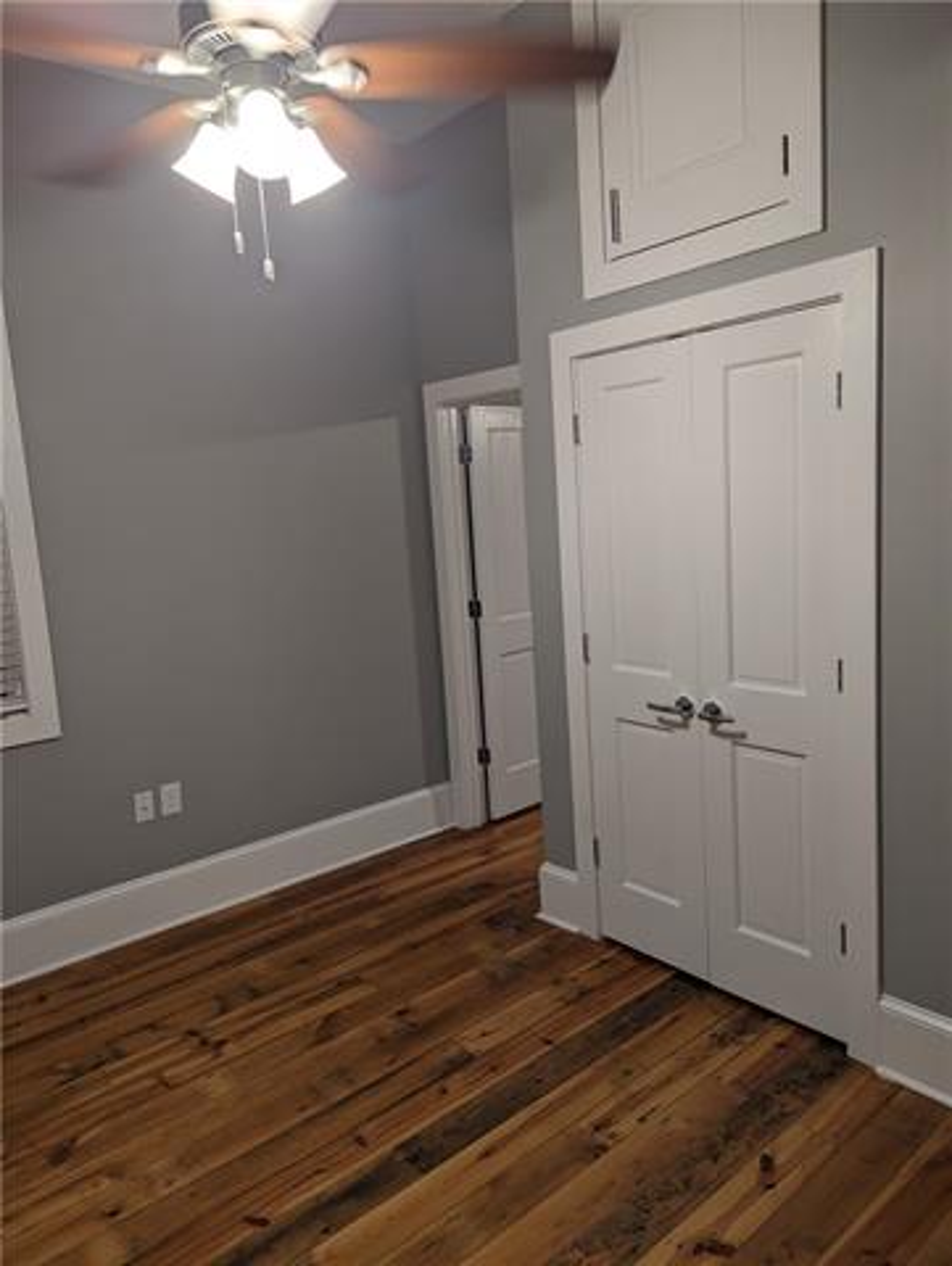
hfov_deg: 56.9
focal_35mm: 24
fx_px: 878
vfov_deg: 71.5
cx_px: 476
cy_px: 633
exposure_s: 1/60
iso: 173
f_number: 1.85
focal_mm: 6.81
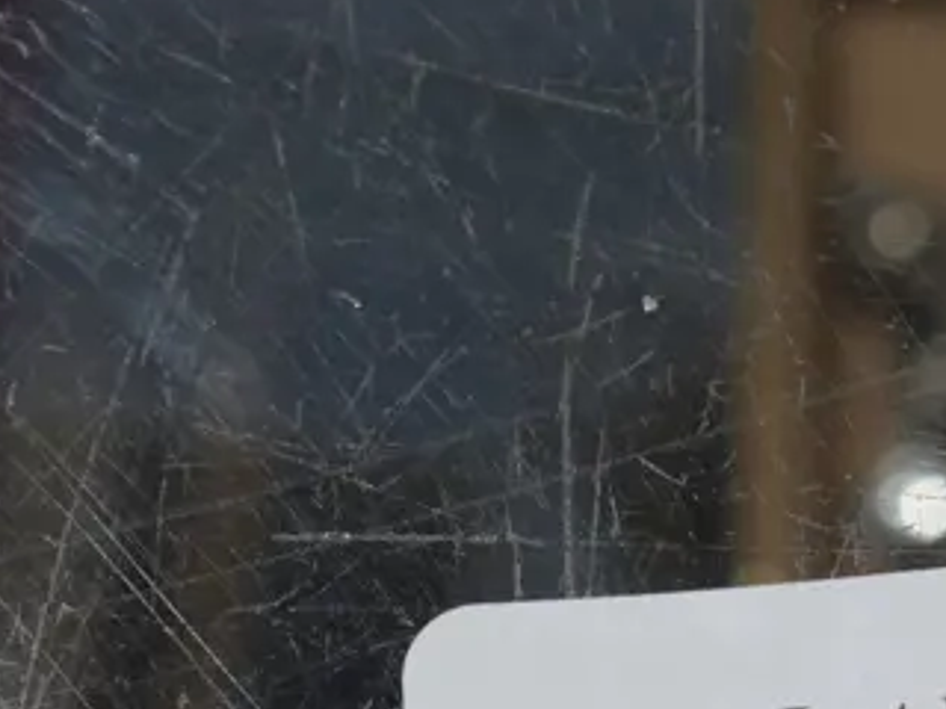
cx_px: 866
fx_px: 5766
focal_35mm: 211
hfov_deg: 9.3
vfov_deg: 6.9
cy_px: 1018
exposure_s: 1/80
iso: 500
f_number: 8
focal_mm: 33
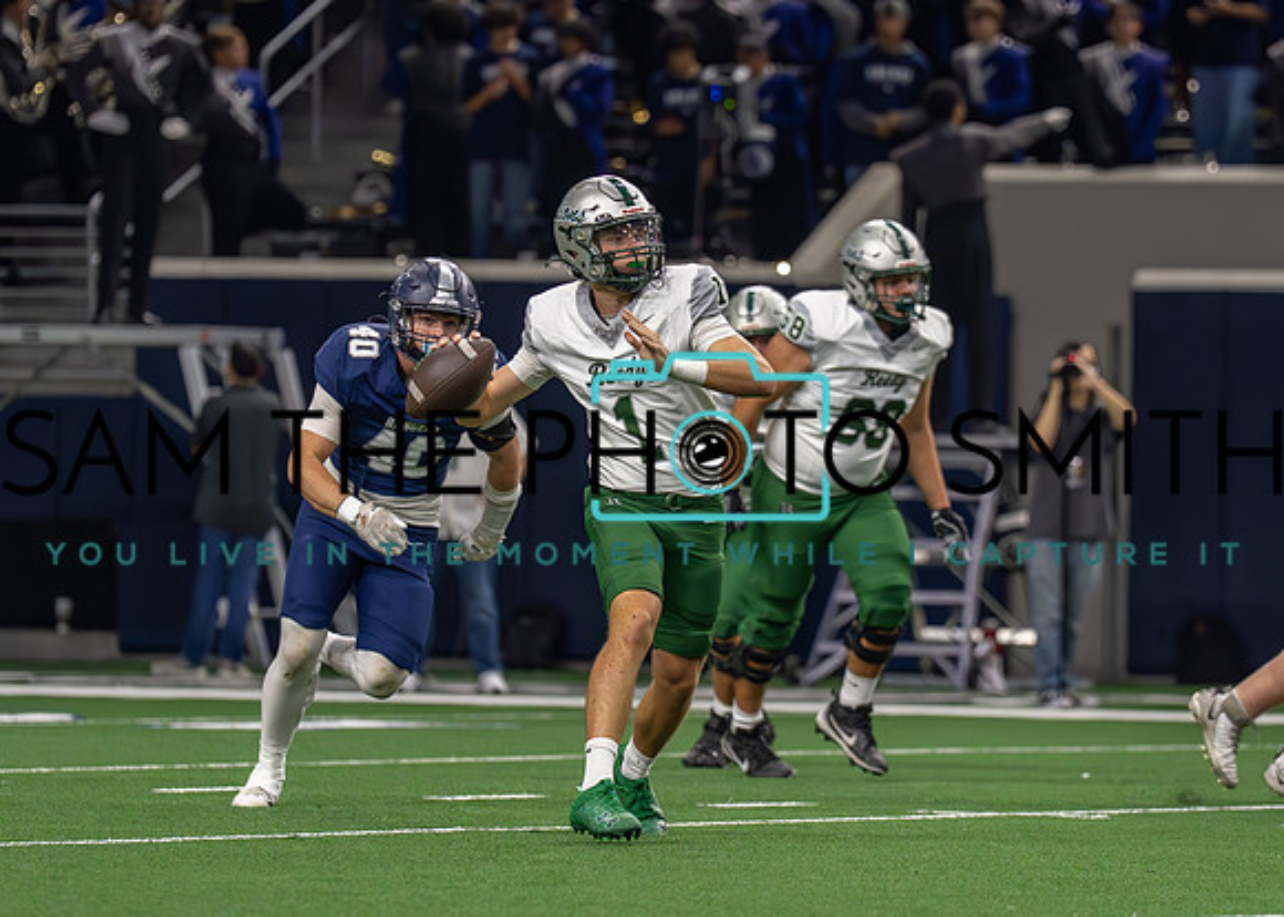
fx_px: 12628
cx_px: 751
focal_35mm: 346
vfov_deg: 4.2
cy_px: 432
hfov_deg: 5.8
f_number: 2.8
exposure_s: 1/1600
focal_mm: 163
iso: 4000
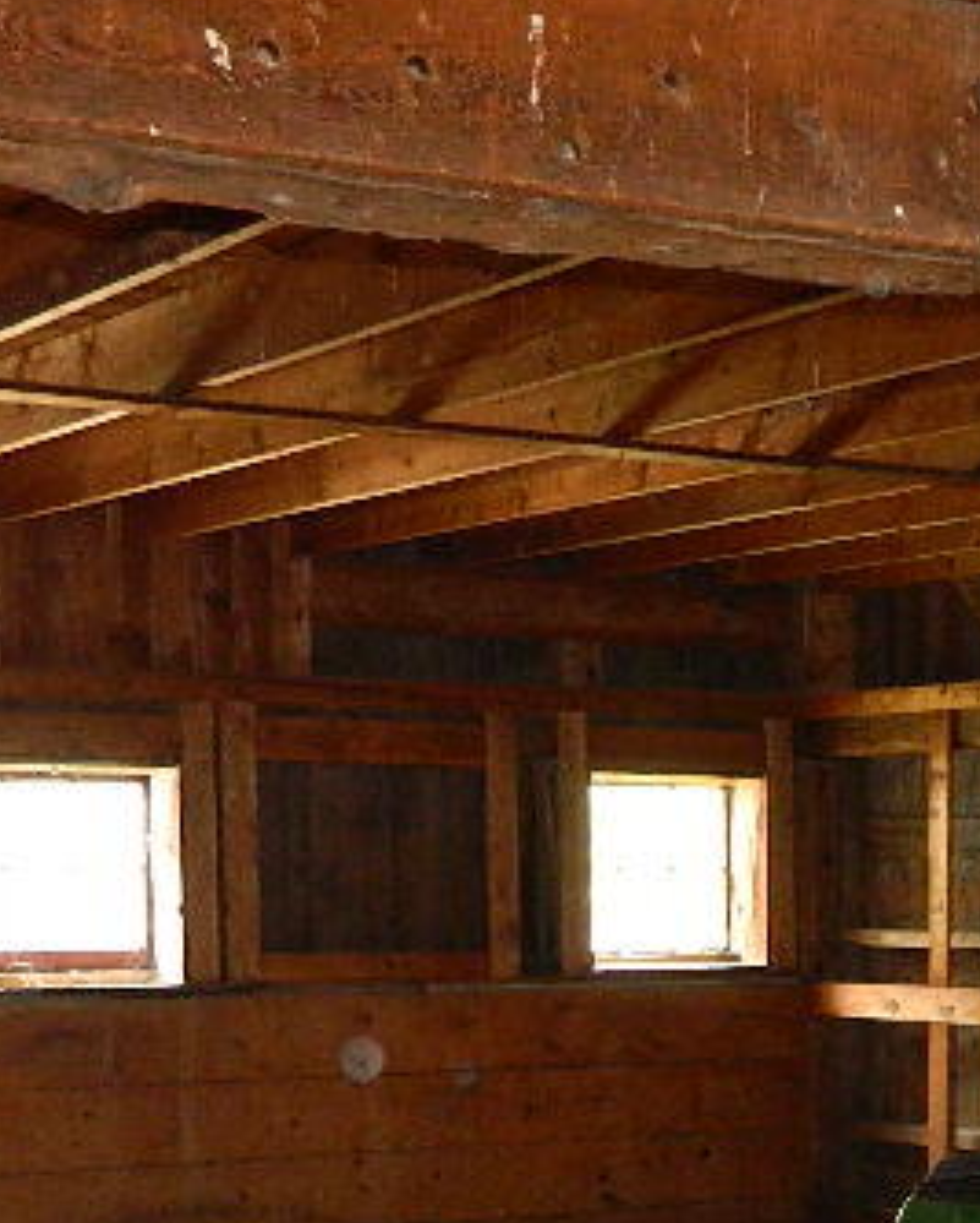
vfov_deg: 24.3
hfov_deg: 20.4
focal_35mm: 75
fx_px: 2715
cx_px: 558
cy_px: 1205
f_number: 3.1
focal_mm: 4.5
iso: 250
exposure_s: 1/30
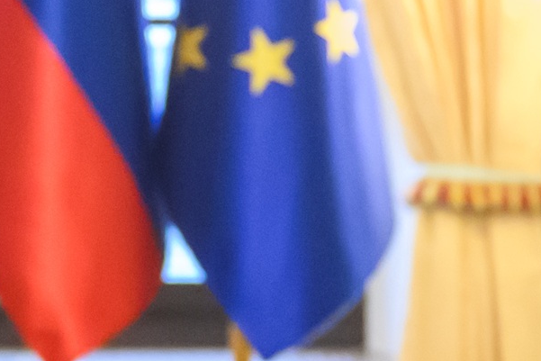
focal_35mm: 357
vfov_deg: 3.8
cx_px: 120
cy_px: 614
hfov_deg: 5.8
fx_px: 5366
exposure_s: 1/250
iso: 6400
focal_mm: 52
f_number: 2.8
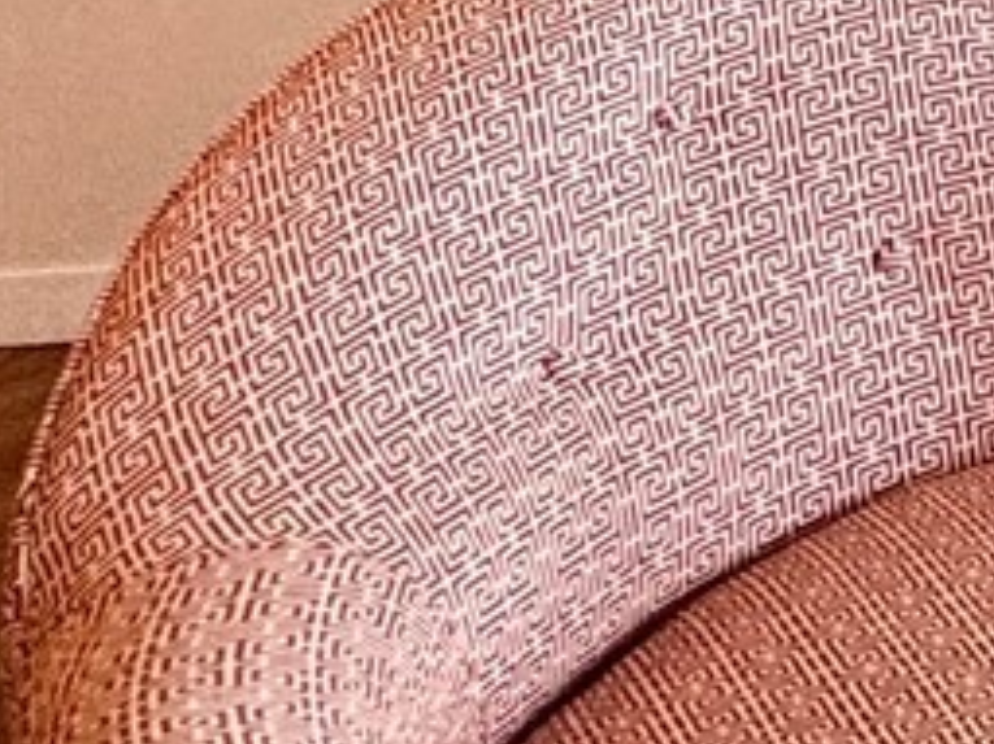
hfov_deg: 11.7
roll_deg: +0.6
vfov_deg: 14.5
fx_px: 2526
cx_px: 2951
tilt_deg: -6.6
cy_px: -639
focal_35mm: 88
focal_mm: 2.22
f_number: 2.2
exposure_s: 1/120
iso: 200
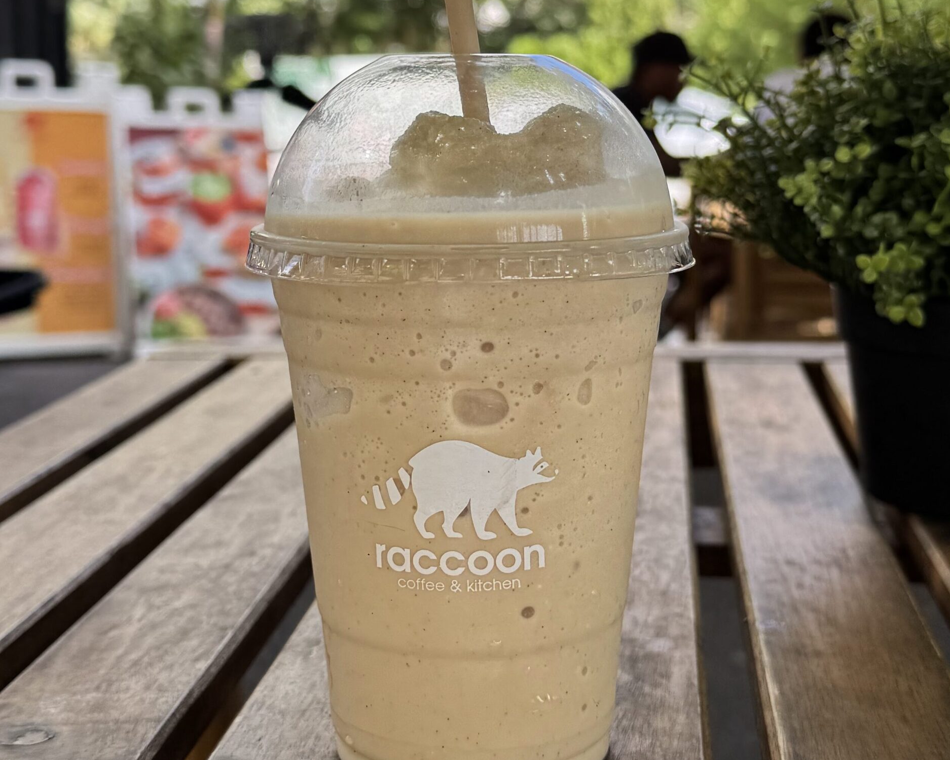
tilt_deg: -3.1
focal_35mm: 32
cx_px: 470
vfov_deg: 45.2
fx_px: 900
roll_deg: +1.5
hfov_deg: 55.7
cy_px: 263
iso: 80
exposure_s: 1/864
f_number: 1.78
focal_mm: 6.76
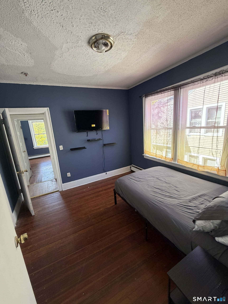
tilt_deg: -12.3
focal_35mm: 14
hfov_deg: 85.7
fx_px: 123
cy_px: 152
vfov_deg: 102.1
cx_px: 114
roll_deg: +5.1
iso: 250
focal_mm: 2.22
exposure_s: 1/121
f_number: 2.2
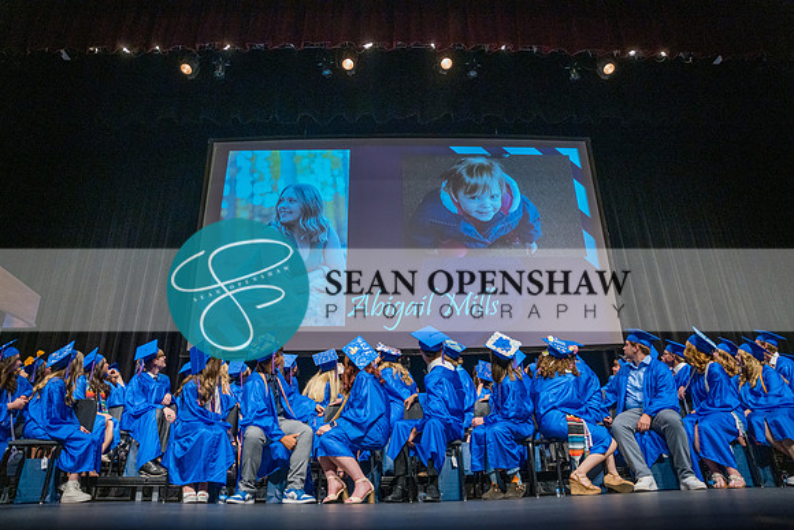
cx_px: 397
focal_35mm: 24
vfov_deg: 53.2
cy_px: 265
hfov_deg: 73.7
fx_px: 529
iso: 2500
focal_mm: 24
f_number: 2.8
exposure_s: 1/160
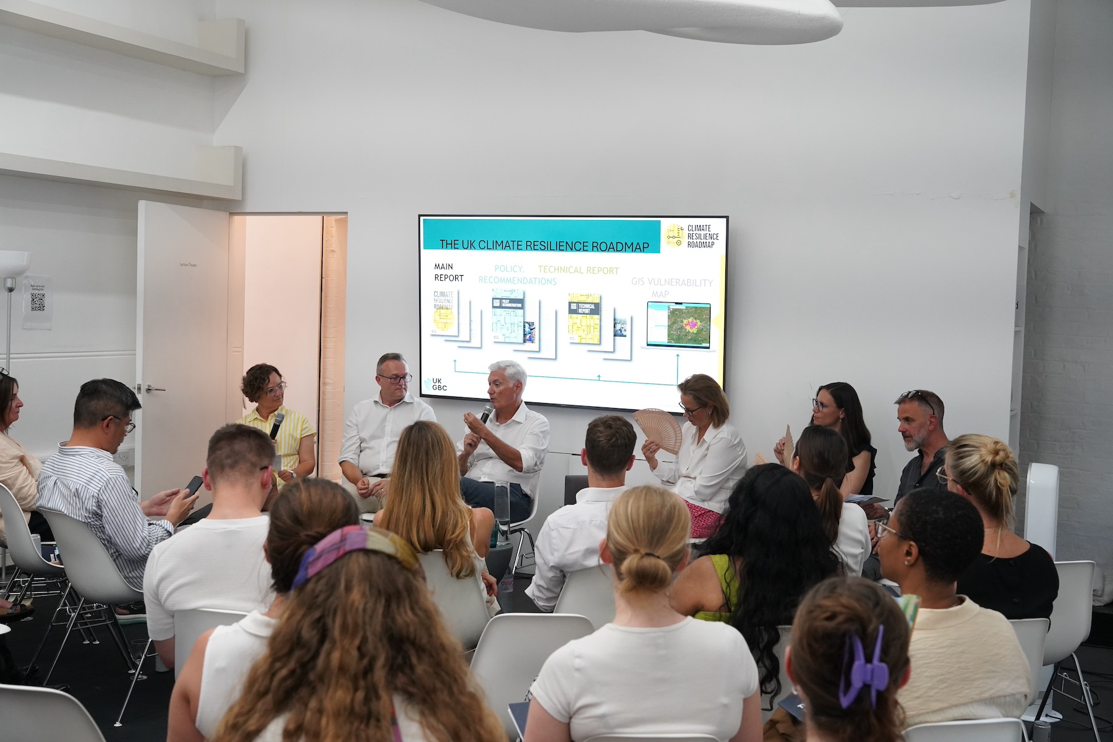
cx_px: 556
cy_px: 371
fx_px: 1295
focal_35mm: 42
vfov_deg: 32.0
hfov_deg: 46.5
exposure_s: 1/160
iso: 4000
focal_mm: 41.9
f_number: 5.6
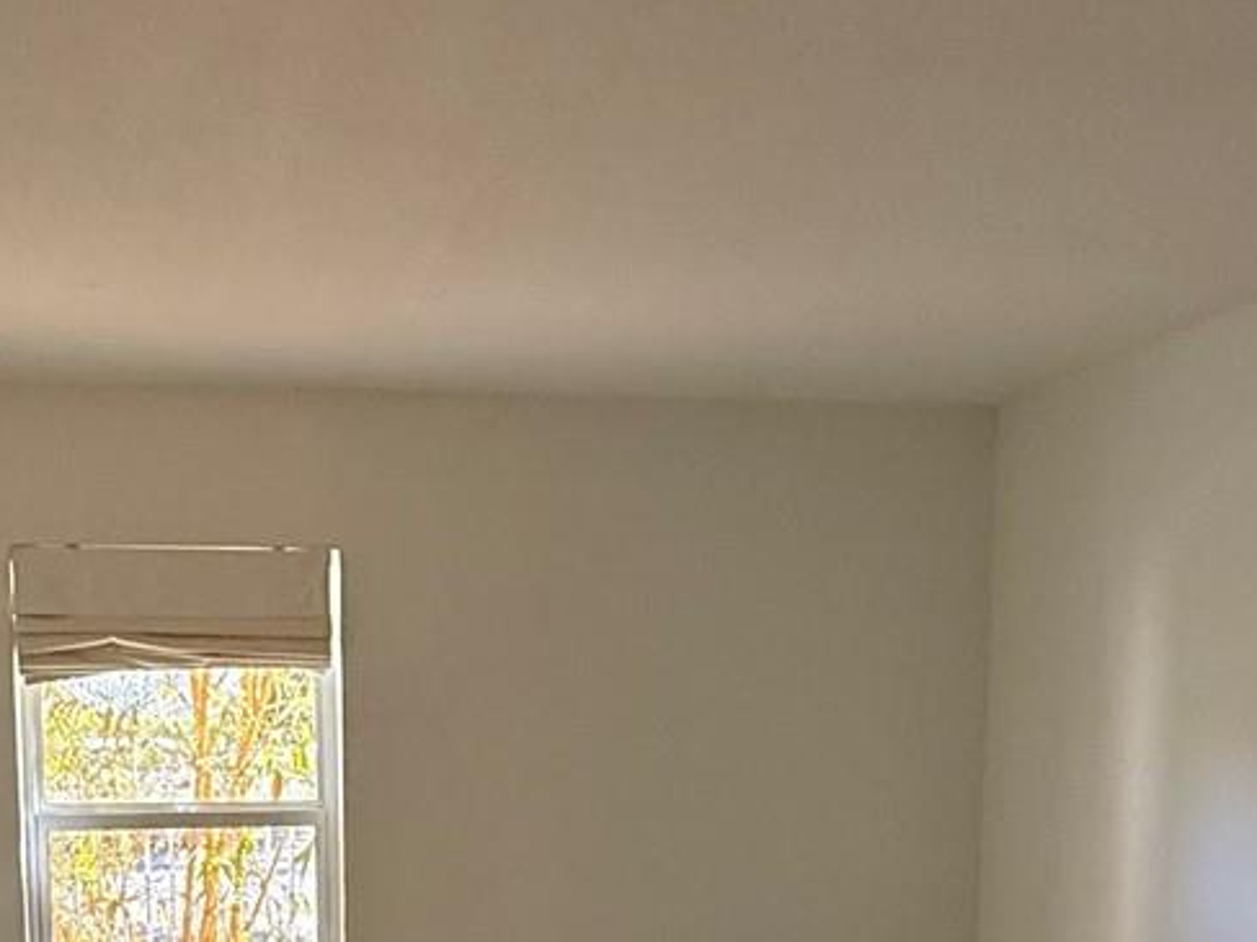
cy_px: 965
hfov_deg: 40.8
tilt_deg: -7.6
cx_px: 426
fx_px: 1670
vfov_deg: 29.2
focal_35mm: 46
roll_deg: +0.7
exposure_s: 1/120
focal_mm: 2.22
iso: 320
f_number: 2.2
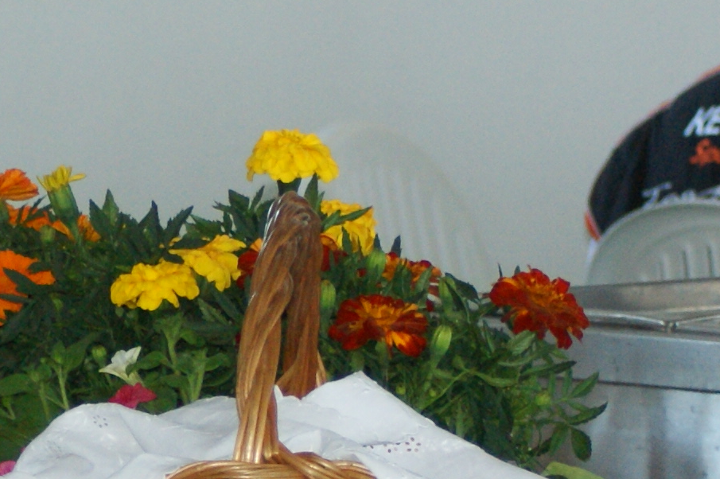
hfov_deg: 4.9
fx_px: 8364
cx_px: 135
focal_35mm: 419
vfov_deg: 3.3
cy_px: 385
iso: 400
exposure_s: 1/80
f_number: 4
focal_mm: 55
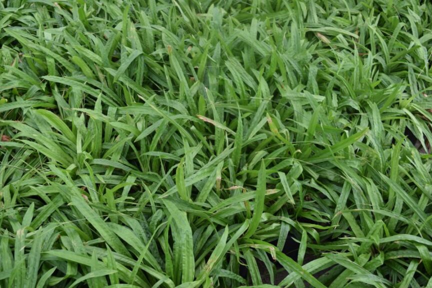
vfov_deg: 31.9
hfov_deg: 46.4
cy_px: 144
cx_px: 216
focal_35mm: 42
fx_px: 504
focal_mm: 28
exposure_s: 1/200
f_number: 5.6
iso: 200
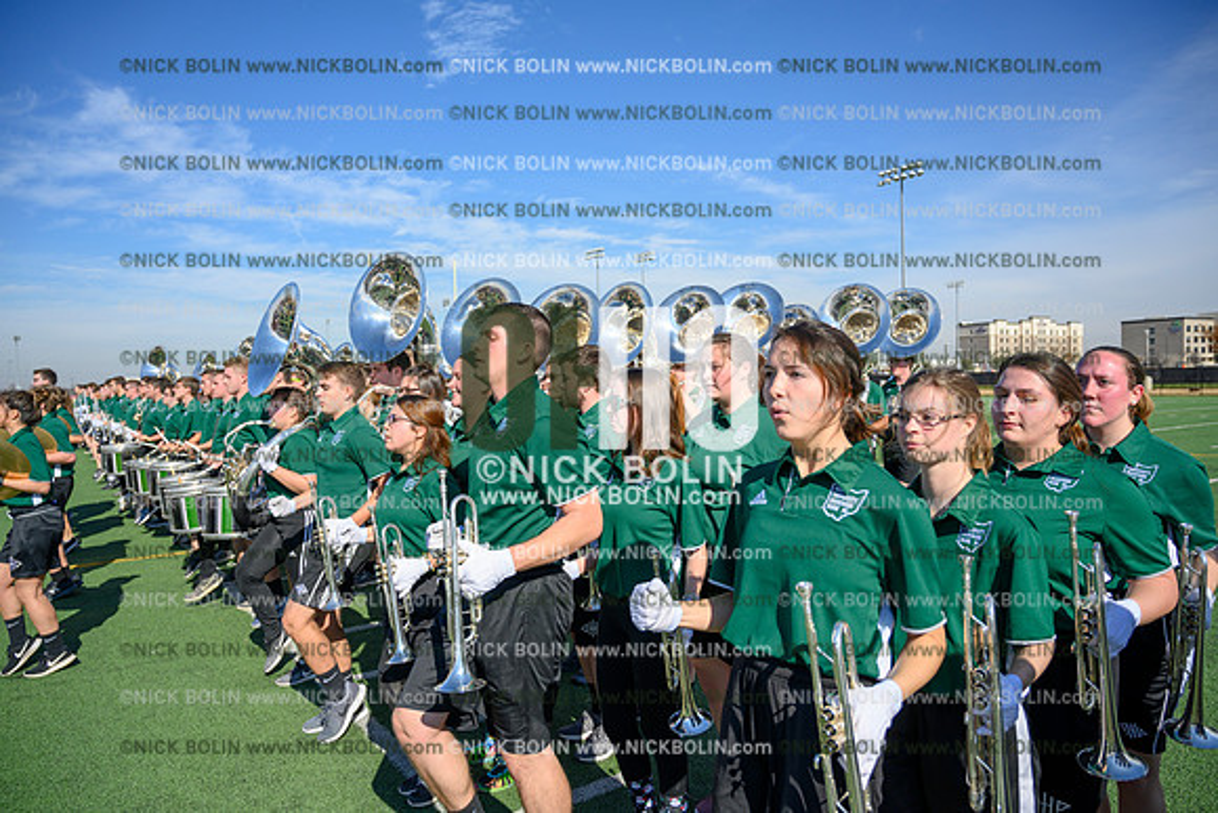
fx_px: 812
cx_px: 609
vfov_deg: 53.2
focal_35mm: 24
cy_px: 406
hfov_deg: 73.7
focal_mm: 24
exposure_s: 1/1600
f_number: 4
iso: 125
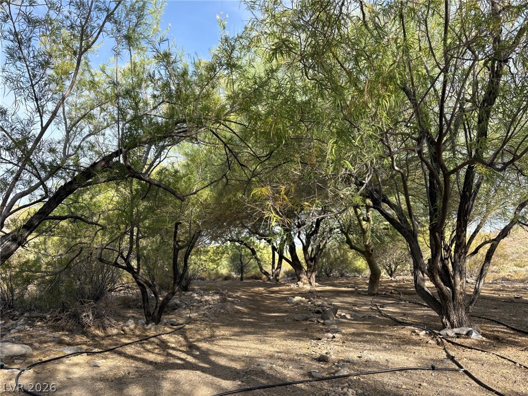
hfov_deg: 67.3
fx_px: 397
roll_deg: +0.7
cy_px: 198
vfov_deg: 53.1
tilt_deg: +7.4
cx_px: 264
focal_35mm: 26
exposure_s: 1/1064
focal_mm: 5.96
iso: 50
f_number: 1.6
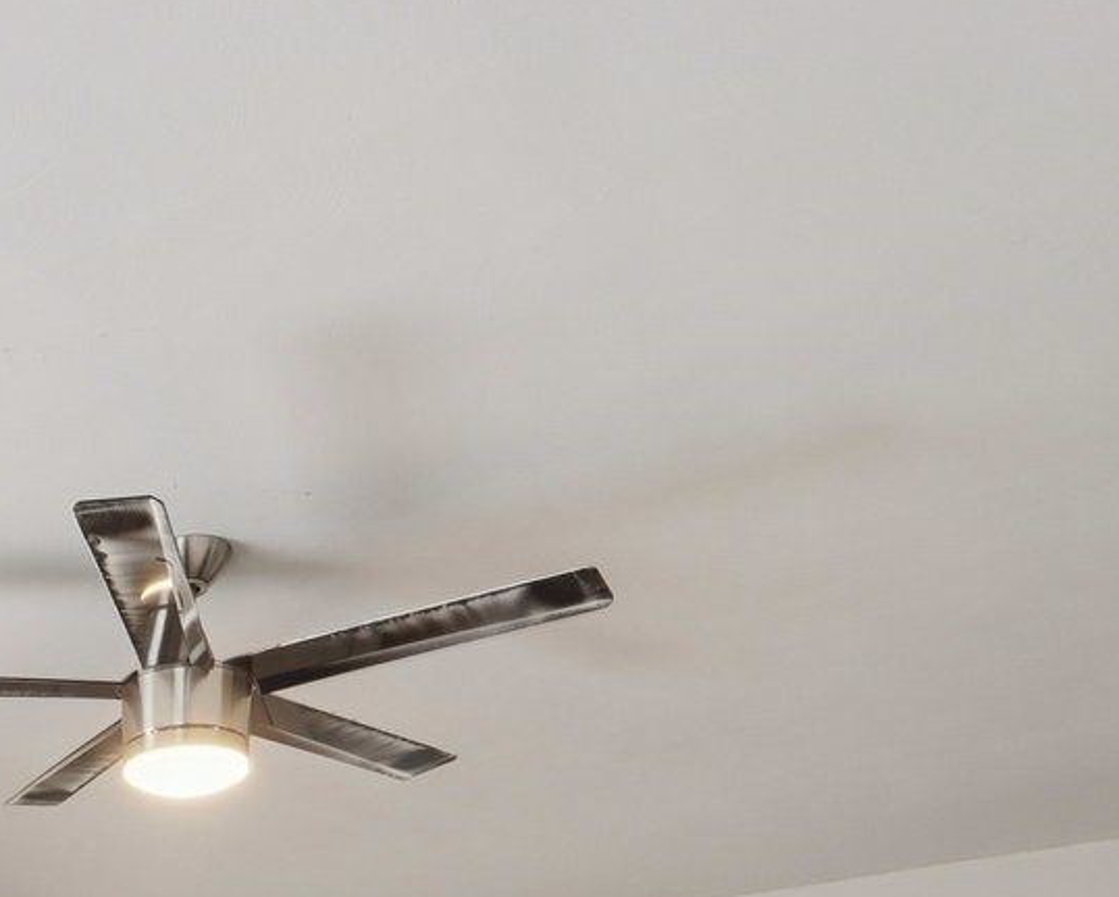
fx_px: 1657
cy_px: 1341
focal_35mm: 50
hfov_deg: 31.8
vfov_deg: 24.0
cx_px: -187
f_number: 8
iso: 500
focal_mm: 14
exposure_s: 1/25
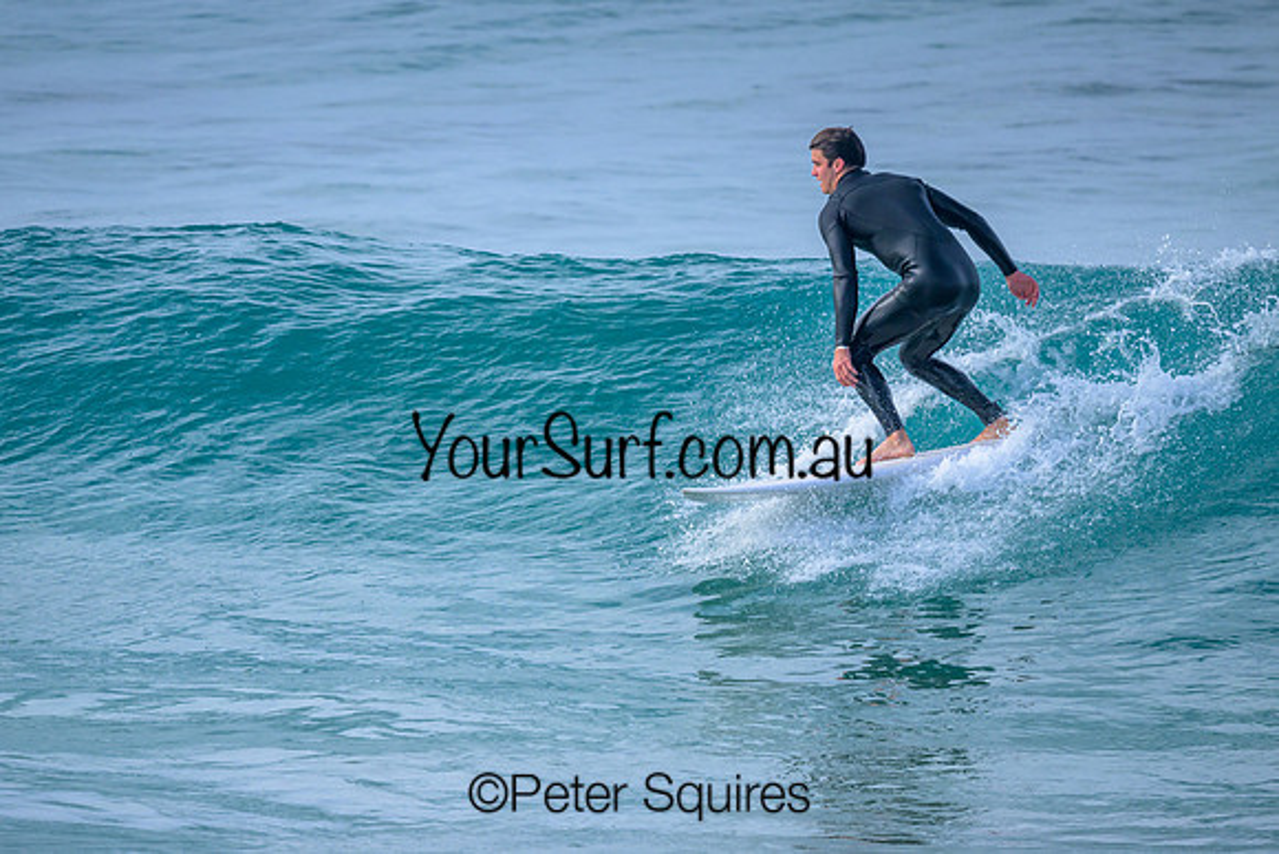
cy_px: 474
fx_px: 31539
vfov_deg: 1.6
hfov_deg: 2.3
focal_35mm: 888
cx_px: 626
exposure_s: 1/1600
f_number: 6.3
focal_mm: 800
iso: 450
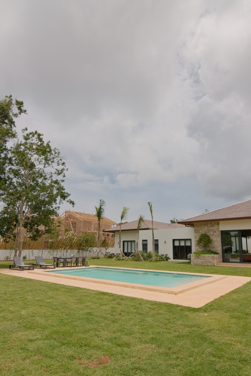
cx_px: 122
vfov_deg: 83.6
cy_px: 211
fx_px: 209
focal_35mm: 20
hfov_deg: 61.9
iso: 160
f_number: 8
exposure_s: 1/500
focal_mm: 11
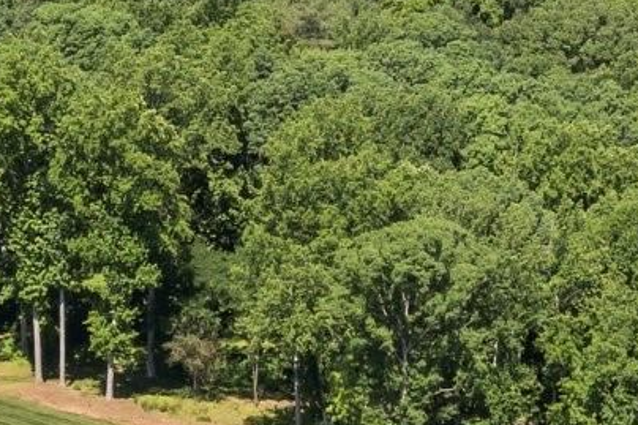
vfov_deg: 9.5
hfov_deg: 14.5
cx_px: 333
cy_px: -126
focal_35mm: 142
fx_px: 2515
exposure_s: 1/500
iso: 100
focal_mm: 10.26
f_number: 5
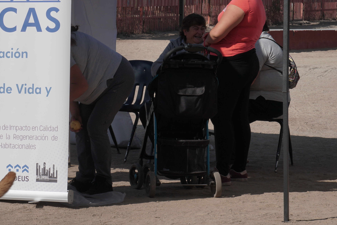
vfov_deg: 7.8
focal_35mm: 176
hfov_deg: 11.7
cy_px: 45
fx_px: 1646
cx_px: 106
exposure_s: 1/200
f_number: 16
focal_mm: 69
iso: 100
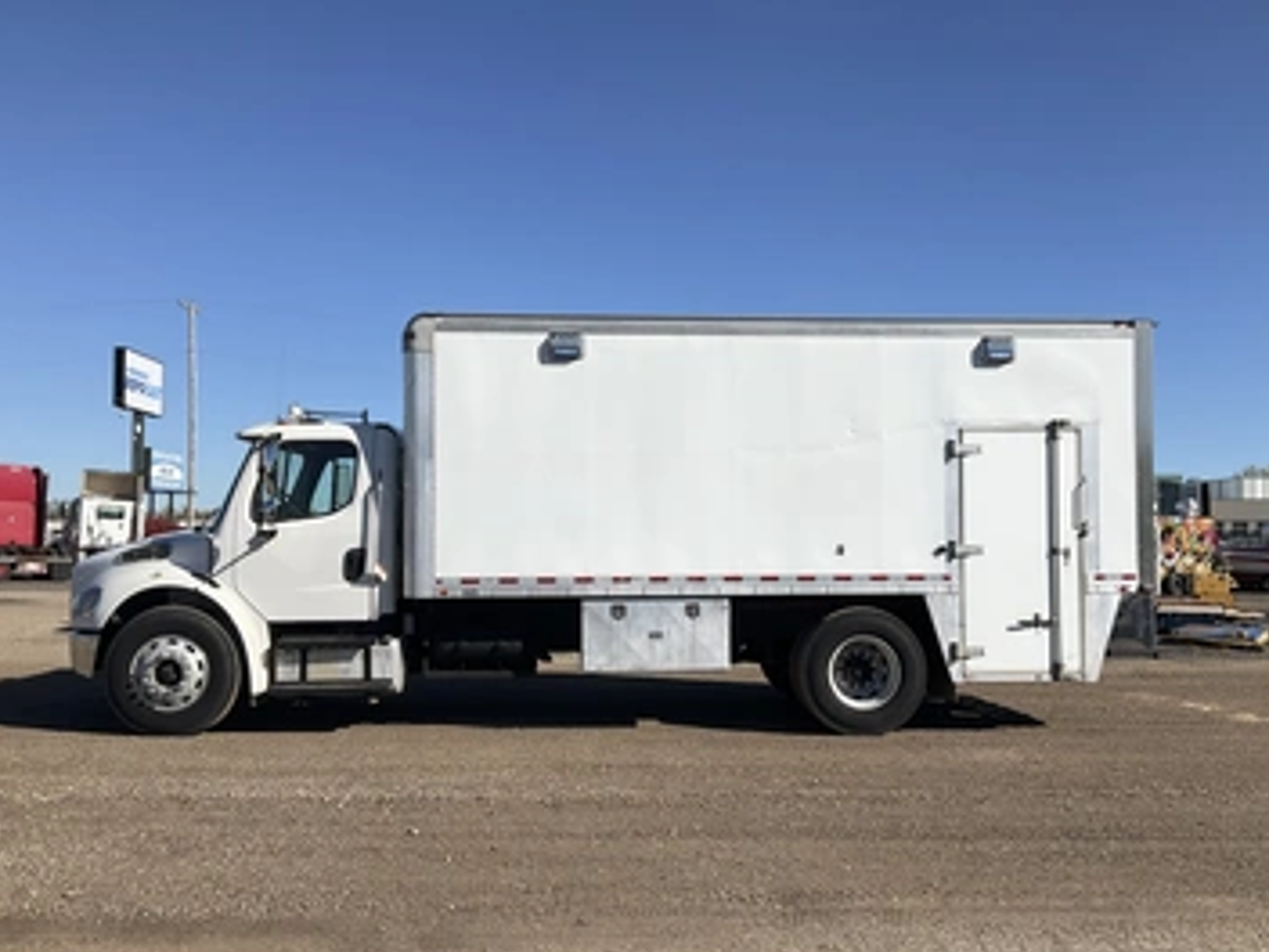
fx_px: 1210
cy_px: 508
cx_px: 685
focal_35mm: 33
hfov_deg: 55.3
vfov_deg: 42.9
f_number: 1.8
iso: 25
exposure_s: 1/3125
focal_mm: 3
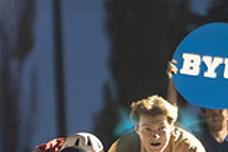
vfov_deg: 1.3
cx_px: 108
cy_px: 236
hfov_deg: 2.0
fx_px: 6681
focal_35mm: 1054
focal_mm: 180
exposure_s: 1/320
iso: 10000
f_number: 2.8
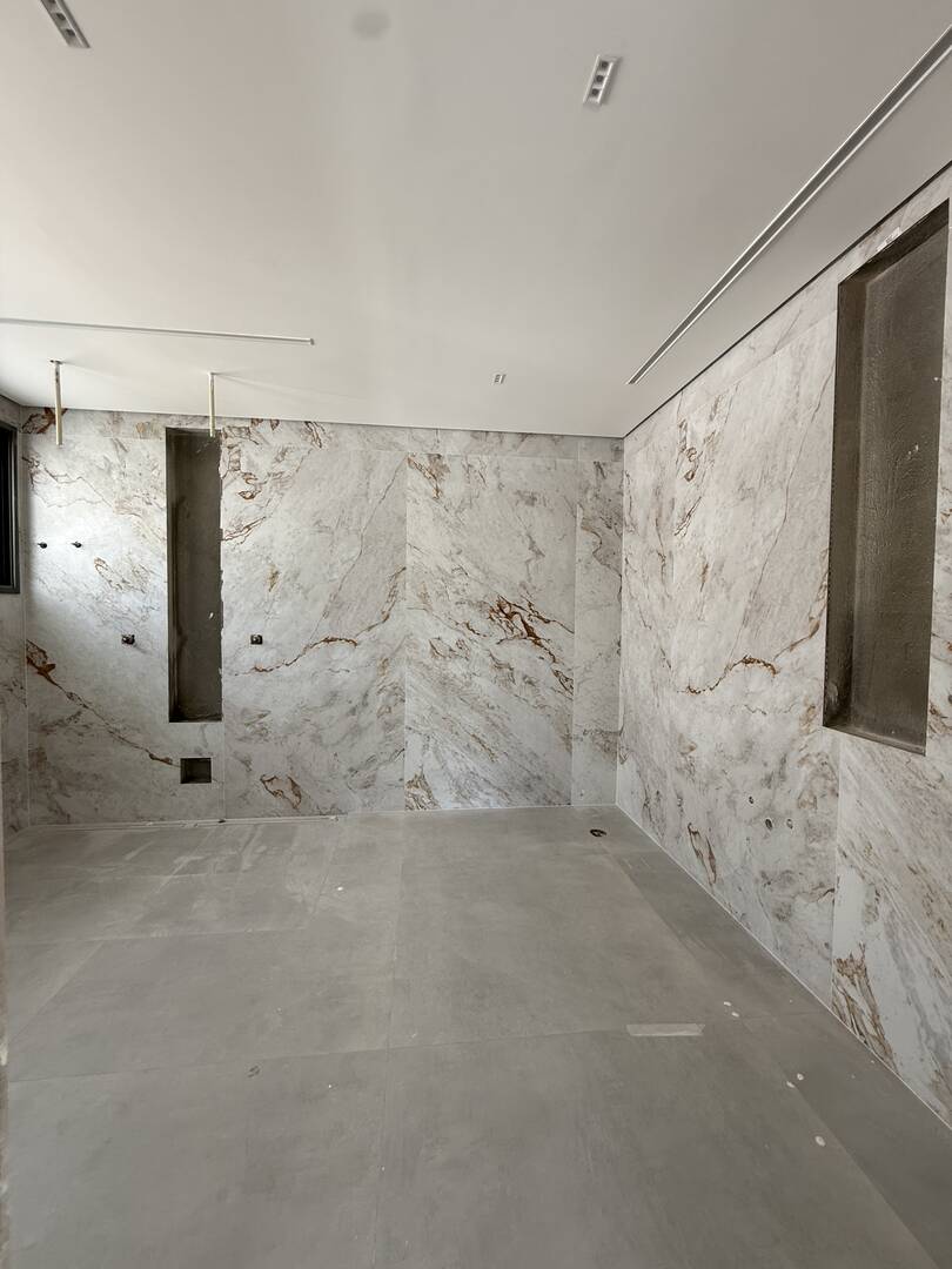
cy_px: 634
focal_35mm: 14
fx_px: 513
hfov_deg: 85.7
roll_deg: -2.2
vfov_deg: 102.1
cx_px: 476
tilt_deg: -1.4
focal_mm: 2.22
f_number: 2.2
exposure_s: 1/99
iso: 64
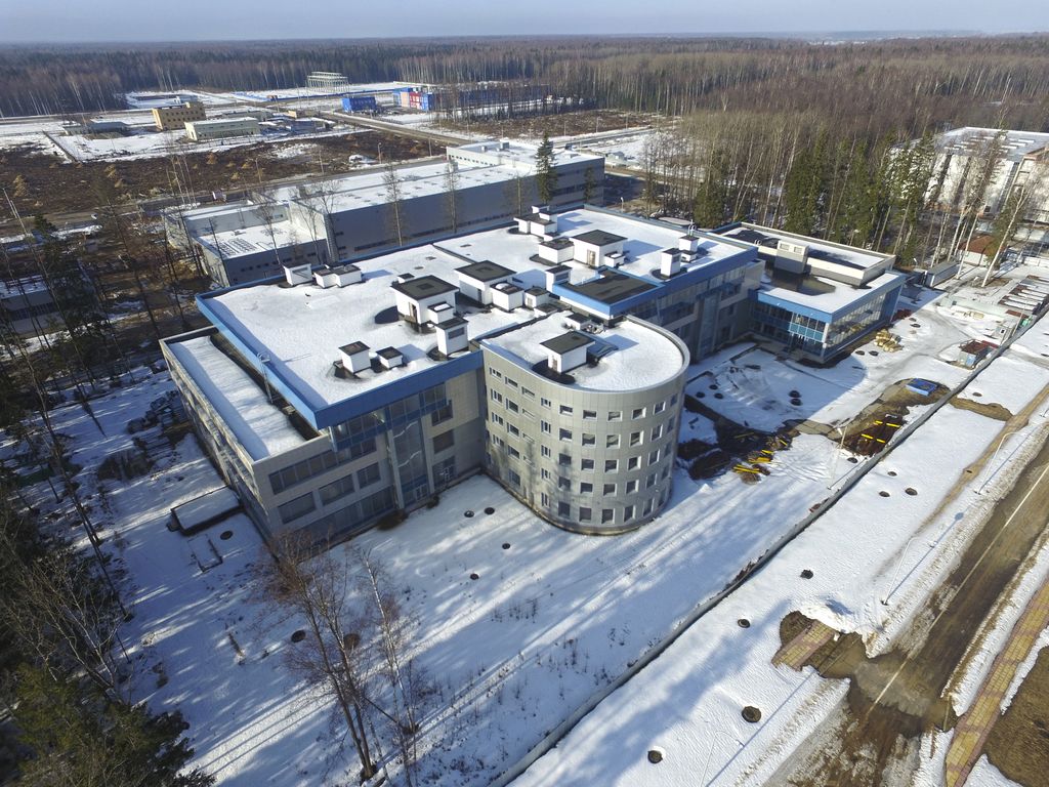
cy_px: 394
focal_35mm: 20
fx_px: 606
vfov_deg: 66.0
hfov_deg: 81.7
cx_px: 524
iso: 100
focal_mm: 3.61
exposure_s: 1/1042
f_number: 2.8
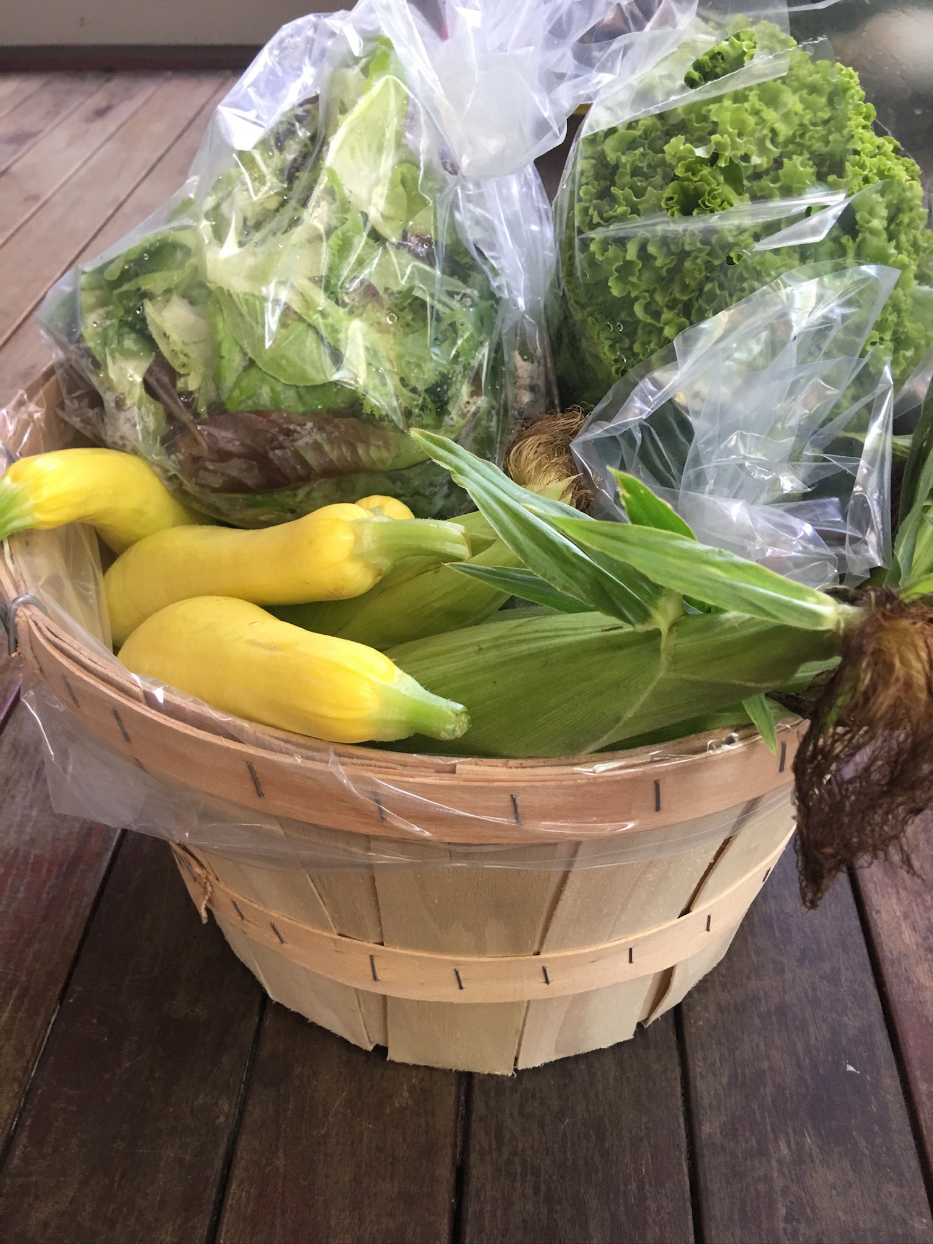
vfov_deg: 61.7
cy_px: 622
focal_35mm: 29
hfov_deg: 48.2
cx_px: 466
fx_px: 1042
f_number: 2.2
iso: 40
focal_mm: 4.15
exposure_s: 1/15
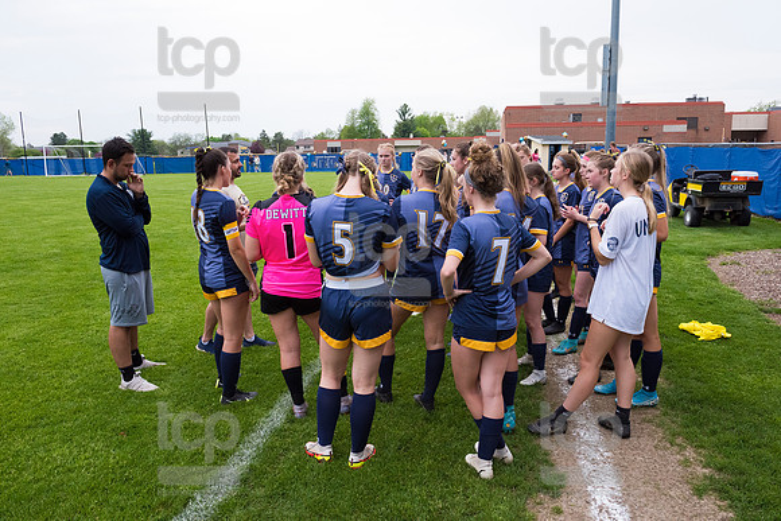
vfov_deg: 48.0
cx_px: 390
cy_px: 260
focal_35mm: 27
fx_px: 586
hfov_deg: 67.4
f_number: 7.1
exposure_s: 1/640
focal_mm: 27
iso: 1600
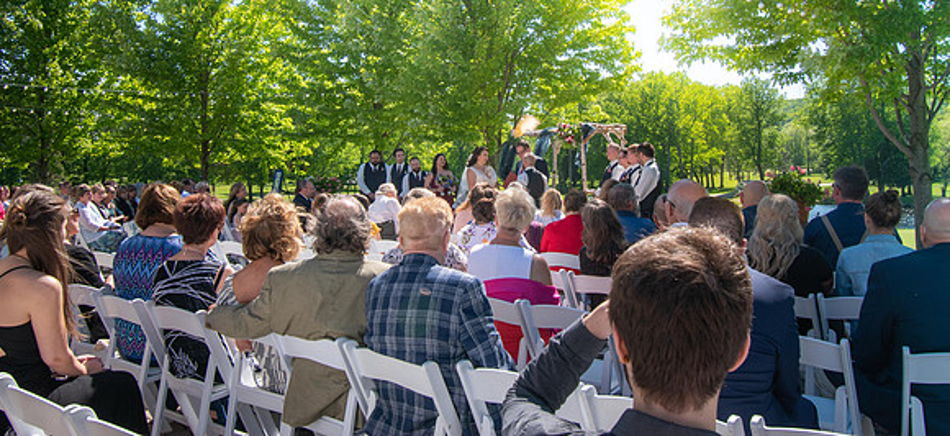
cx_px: 475
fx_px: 792
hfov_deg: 61.9
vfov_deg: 30.4
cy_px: 119
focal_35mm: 33
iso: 200
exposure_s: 1/250
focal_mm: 20
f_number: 8
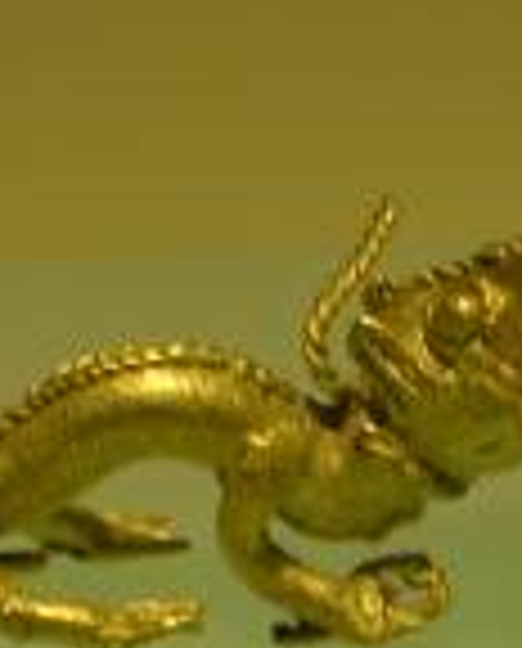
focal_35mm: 429
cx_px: -40
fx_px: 8242
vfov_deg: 4.5
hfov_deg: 3.6
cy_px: 524
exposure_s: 1/10
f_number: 5.6
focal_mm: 55
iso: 100
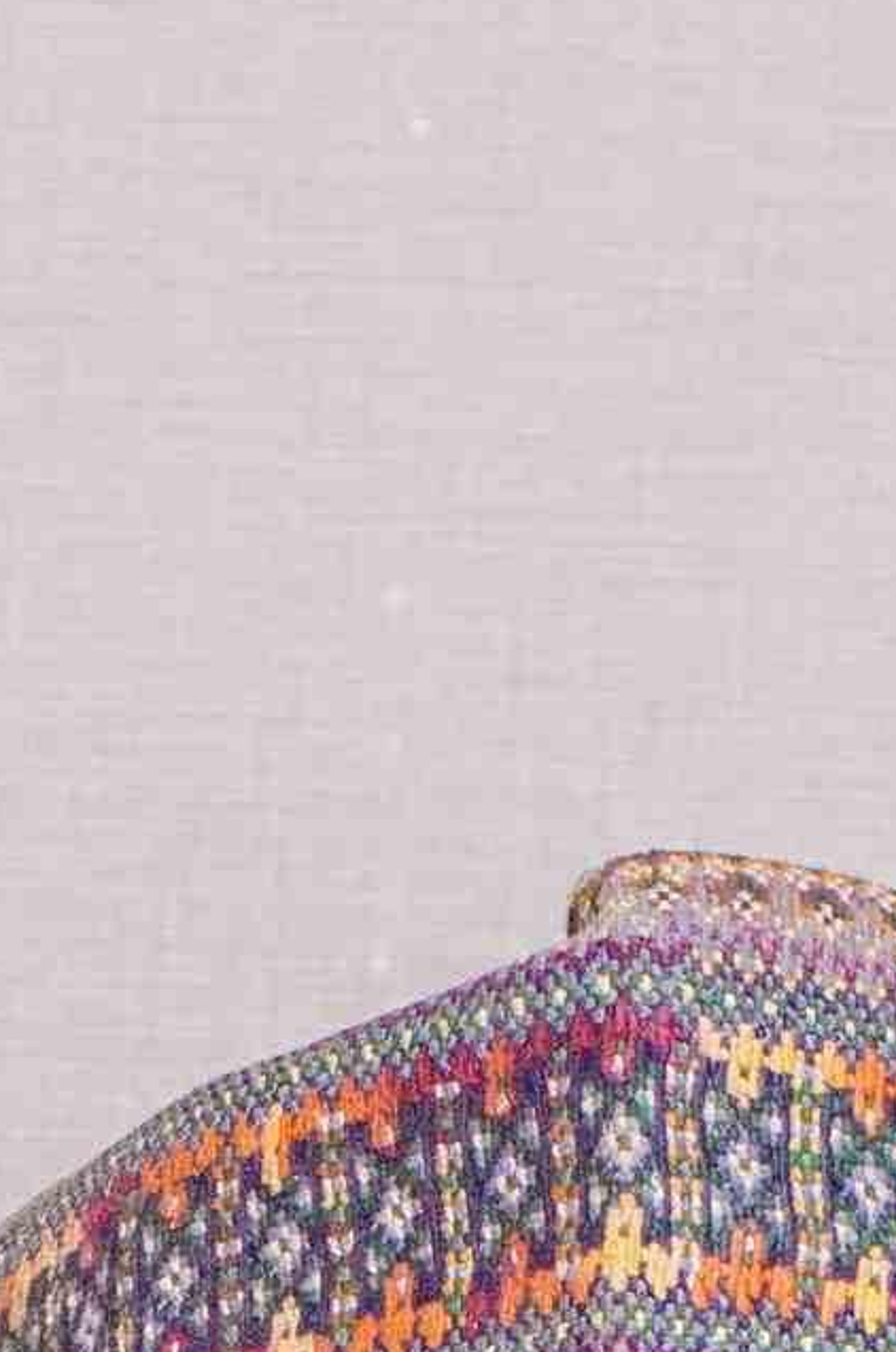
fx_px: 15223
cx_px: 597
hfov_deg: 3.4
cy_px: 3512
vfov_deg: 4.9
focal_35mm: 406
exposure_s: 1/125
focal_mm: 50
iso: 1250
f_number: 5
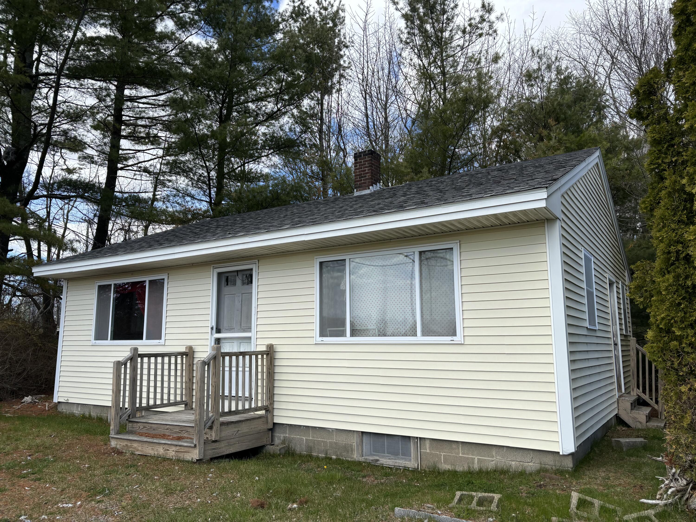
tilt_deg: +9.0
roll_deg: -1.1
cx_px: 348
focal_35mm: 26
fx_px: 523
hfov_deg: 67.3
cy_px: 261
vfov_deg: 53.1
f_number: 1.6
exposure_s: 1/2024
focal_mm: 5.96
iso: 50
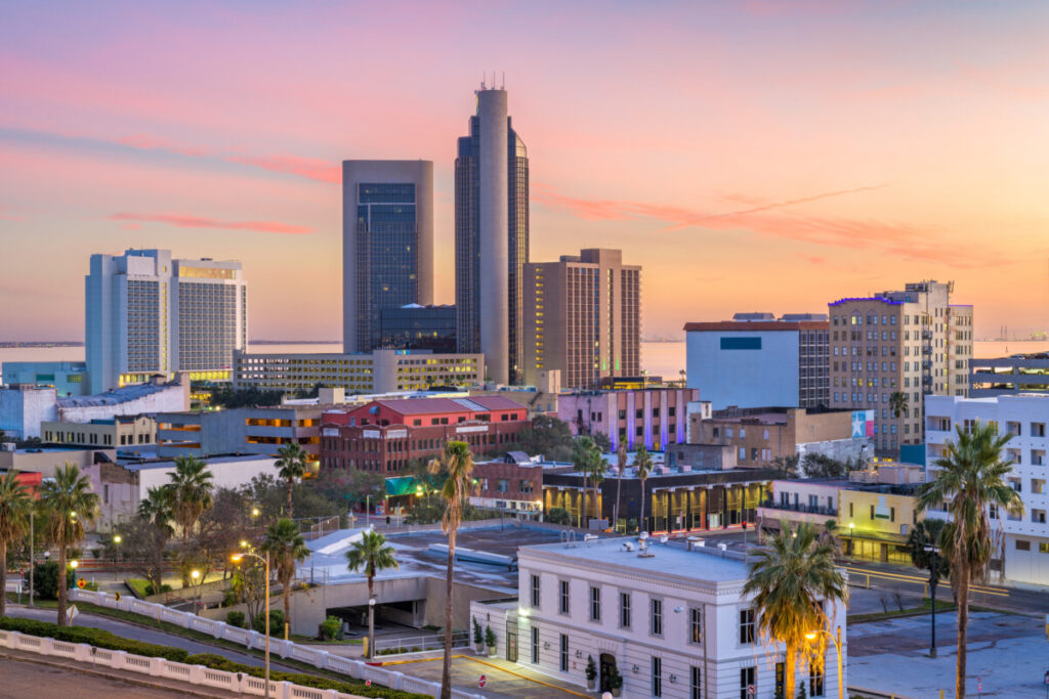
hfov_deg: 34.5
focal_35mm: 58
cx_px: 524
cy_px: 350
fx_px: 1690
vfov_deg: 23.4
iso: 64
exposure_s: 8
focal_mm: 58
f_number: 11
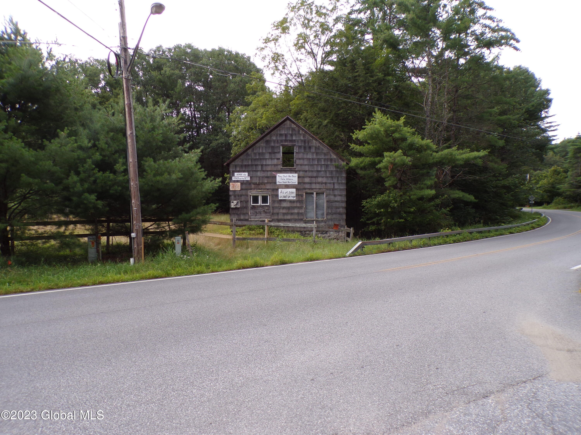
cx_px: 290
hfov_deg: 71.6
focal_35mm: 24
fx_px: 403
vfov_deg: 56.8
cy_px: 218
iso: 80
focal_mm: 4.3
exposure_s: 1/150
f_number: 4.3
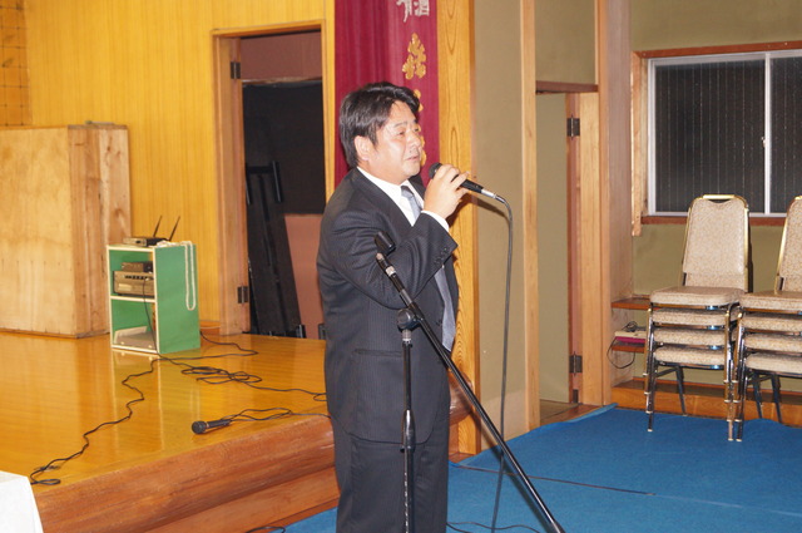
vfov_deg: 25.7
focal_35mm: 52
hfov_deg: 37.9
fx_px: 1168
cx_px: 401
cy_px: 266
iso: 1250
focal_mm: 35
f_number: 5
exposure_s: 1/60
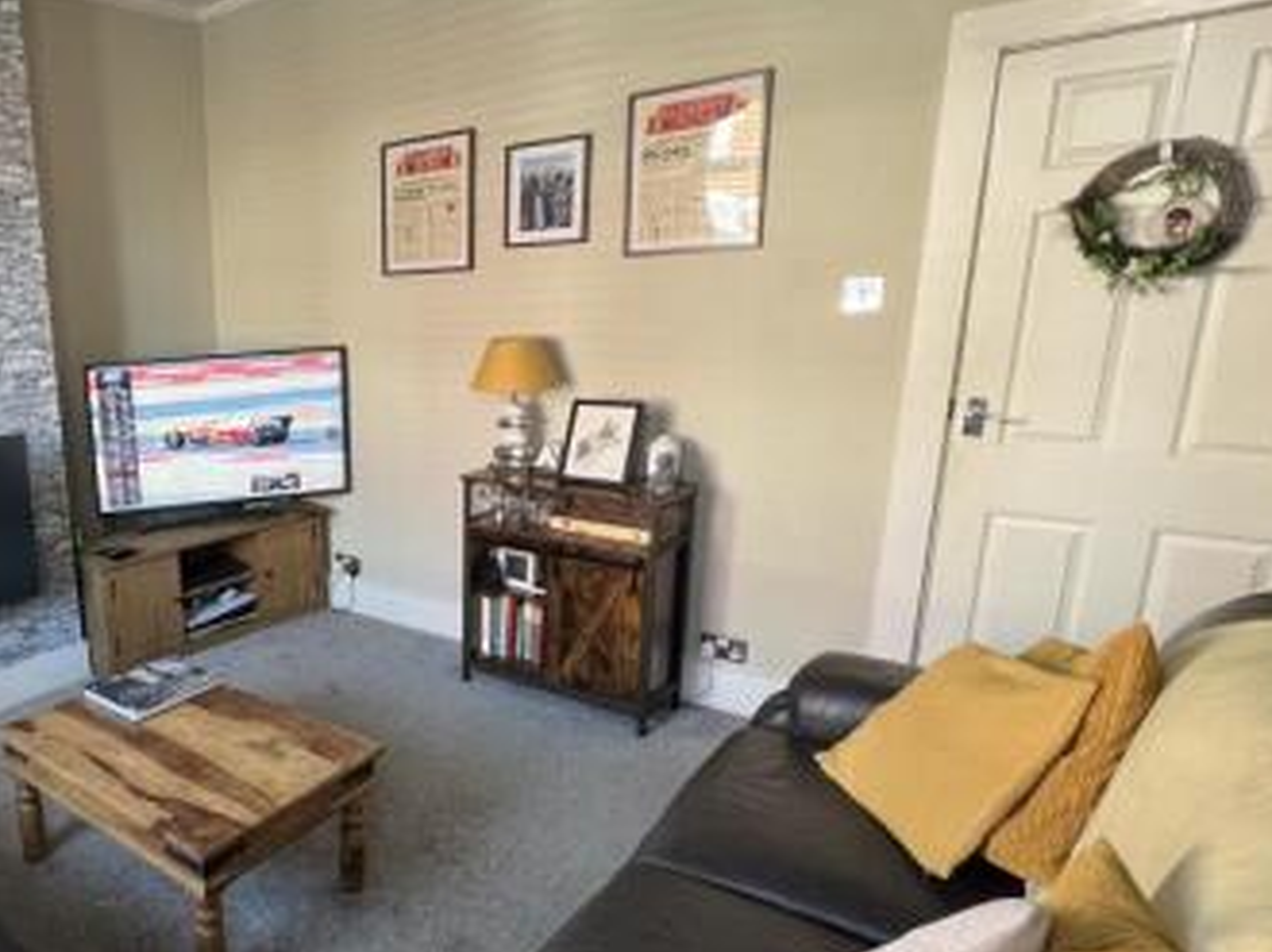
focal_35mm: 23
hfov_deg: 65.9
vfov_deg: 58.7
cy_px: 515
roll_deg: +3.5
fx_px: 845
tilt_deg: -14.2
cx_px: 222
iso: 200
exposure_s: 1/50
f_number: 1.8
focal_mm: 1.57
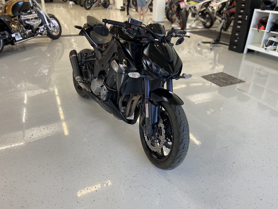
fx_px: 209
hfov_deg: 67.3
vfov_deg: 53.1
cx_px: 139
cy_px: 104
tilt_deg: -30.5
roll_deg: -1.6
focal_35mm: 26
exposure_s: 1/100
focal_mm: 4.25
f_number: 1.8
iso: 80
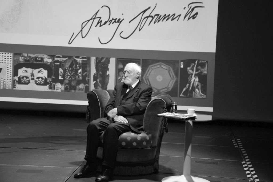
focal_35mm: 75
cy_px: 91
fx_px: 569
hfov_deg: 27.0
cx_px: 136
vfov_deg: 18.2
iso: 2800
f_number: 5
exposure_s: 1/60
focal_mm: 50
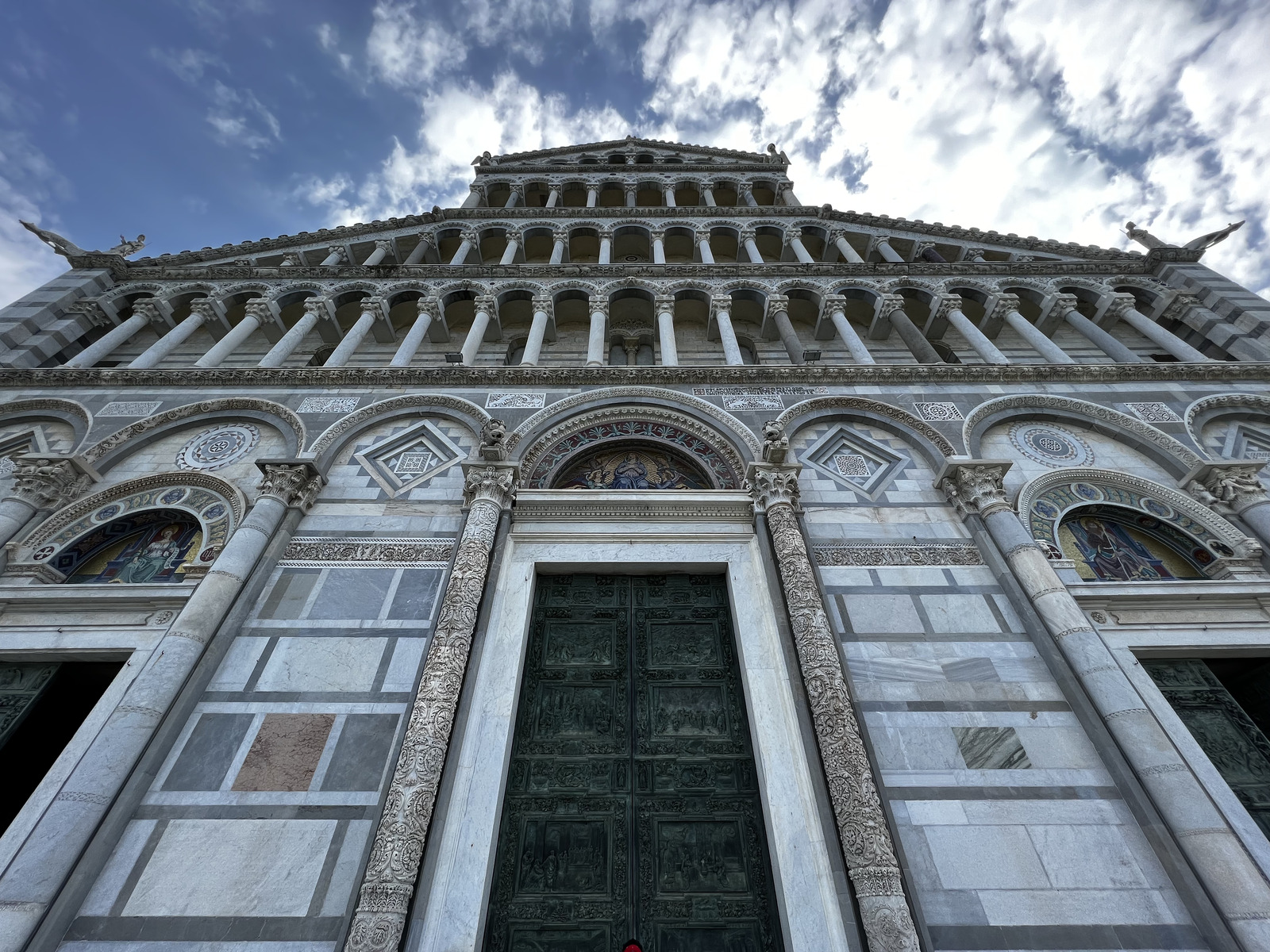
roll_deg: +1.0
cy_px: 476
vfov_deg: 89.9
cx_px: 635
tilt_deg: +44.8
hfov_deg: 106.2
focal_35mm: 13
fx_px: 477
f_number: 1.8
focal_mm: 1.57
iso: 32
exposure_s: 1/506
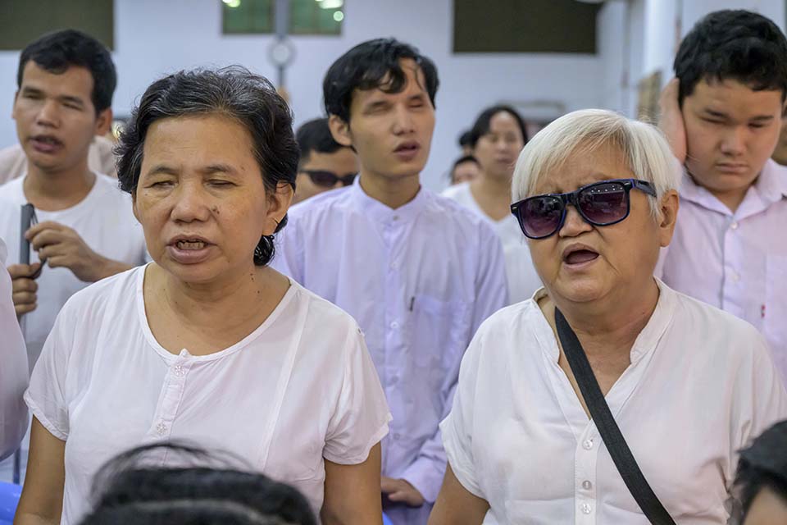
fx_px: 1268
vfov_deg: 23.4
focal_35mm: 58
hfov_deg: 34.5
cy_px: 262
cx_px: 394
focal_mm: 58
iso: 8000
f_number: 5
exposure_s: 1/200
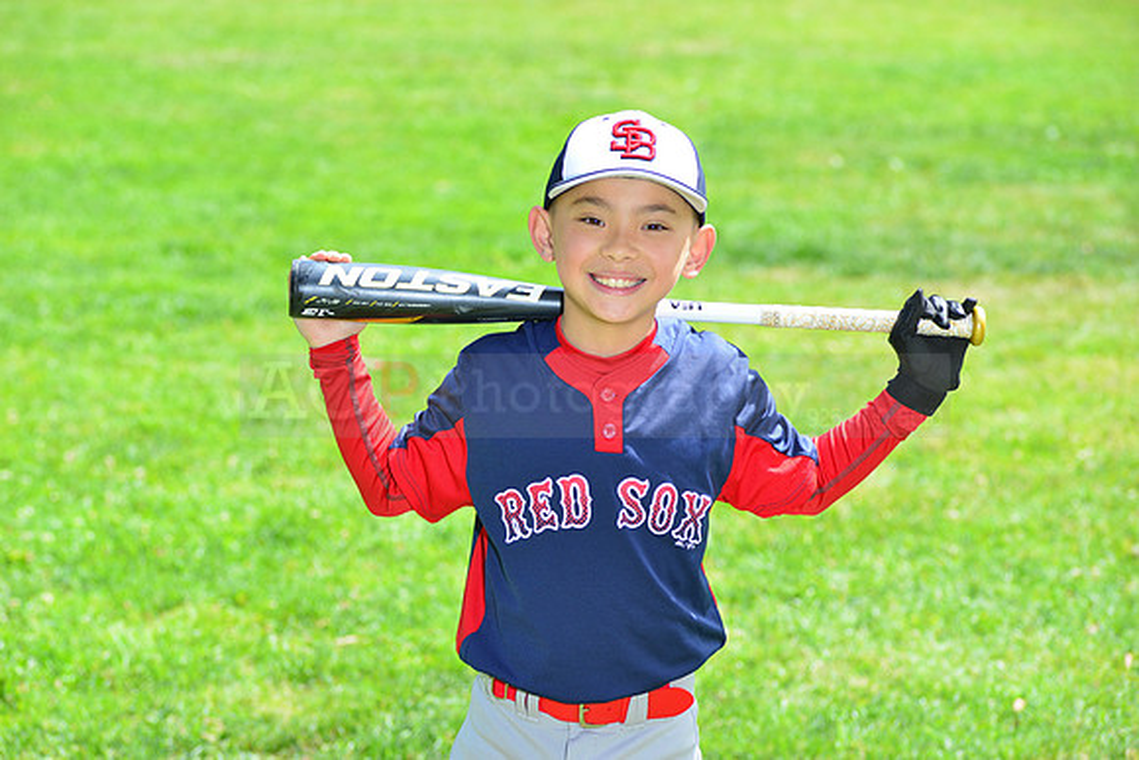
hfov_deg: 16.4
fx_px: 3956
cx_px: 570
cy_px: 380
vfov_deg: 11.0
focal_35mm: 125
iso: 200
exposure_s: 1/200
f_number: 8
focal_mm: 125
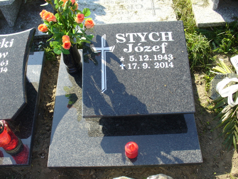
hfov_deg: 50.1
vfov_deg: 38.7
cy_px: 90
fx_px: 254
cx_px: 119
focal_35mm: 37
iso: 80
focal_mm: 6.1
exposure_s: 1/400
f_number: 2.8
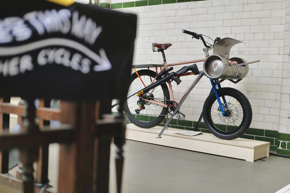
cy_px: 96
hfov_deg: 39.6
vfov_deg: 27.0
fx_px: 403
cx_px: 145
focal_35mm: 50
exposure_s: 1/125
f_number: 1.8
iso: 100
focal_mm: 50
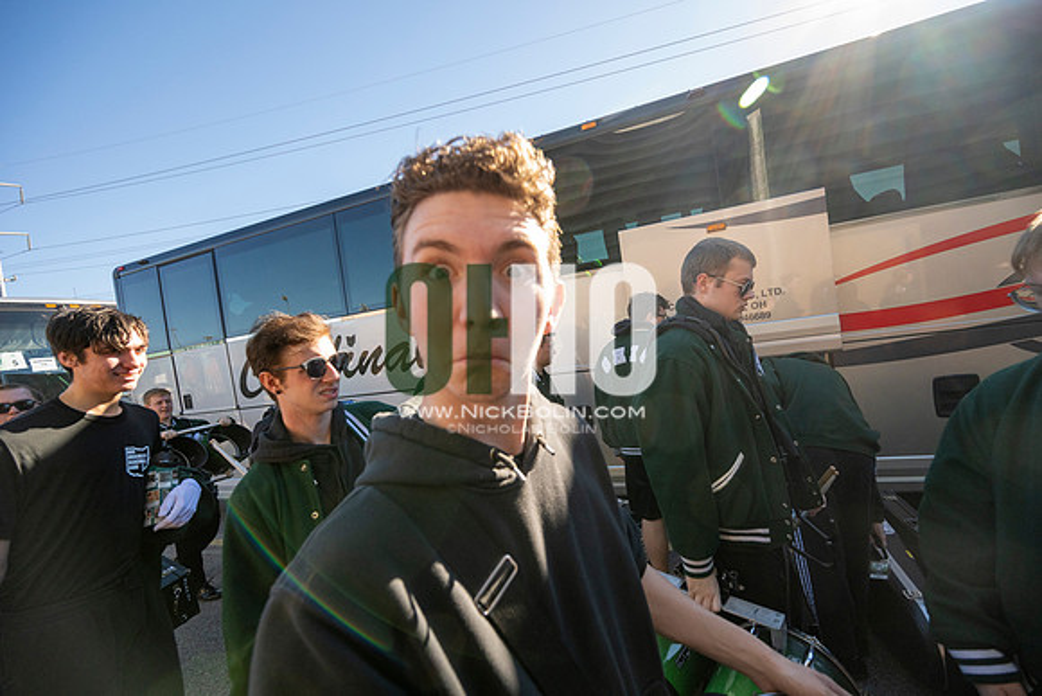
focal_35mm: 14
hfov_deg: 104.2
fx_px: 405
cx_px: 521
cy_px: 348
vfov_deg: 81.2
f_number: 5
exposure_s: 1/2000
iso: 1250
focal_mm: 14
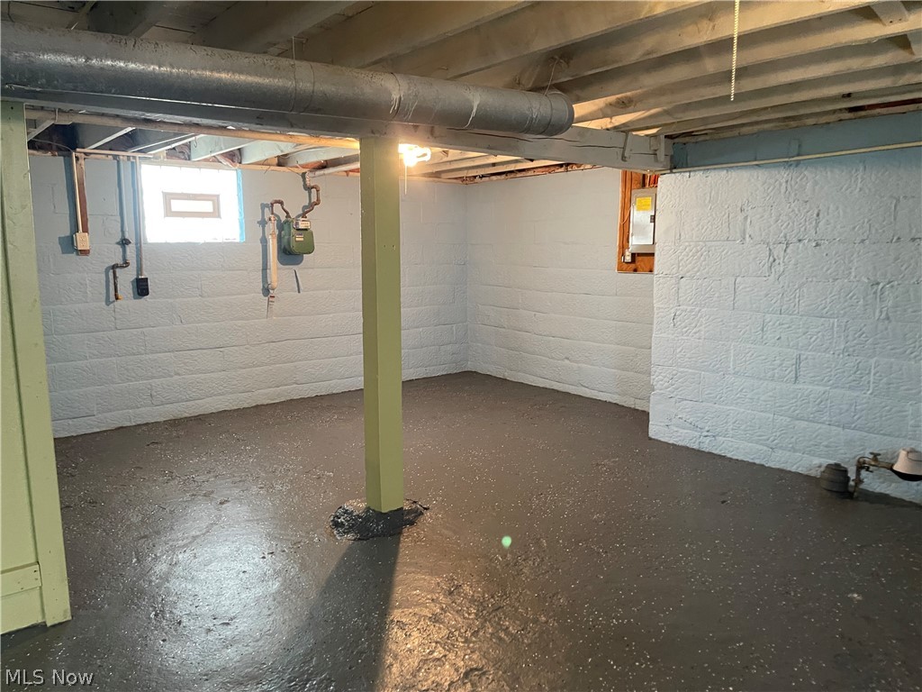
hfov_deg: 69.4
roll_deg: -0.7
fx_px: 666
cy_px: 346
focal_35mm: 25
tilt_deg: -8.7
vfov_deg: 54.9
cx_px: 461
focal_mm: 5.1
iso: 400
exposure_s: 1/40
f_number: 1.6
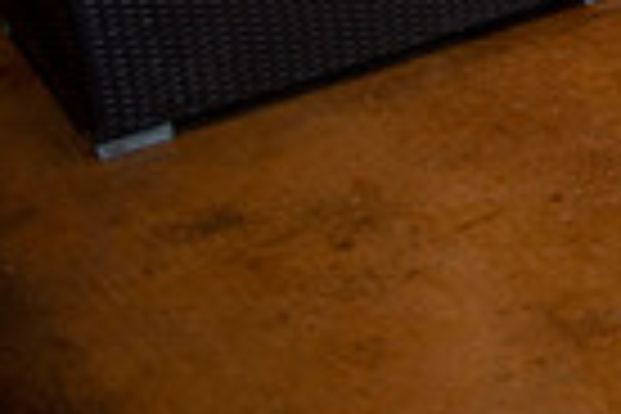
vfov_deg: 12.4
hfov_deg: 15.7
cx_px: 1264
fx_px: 1742
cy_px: -333
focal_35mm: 101
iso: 1000
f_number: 2.8
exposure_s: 1/100
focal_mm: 24
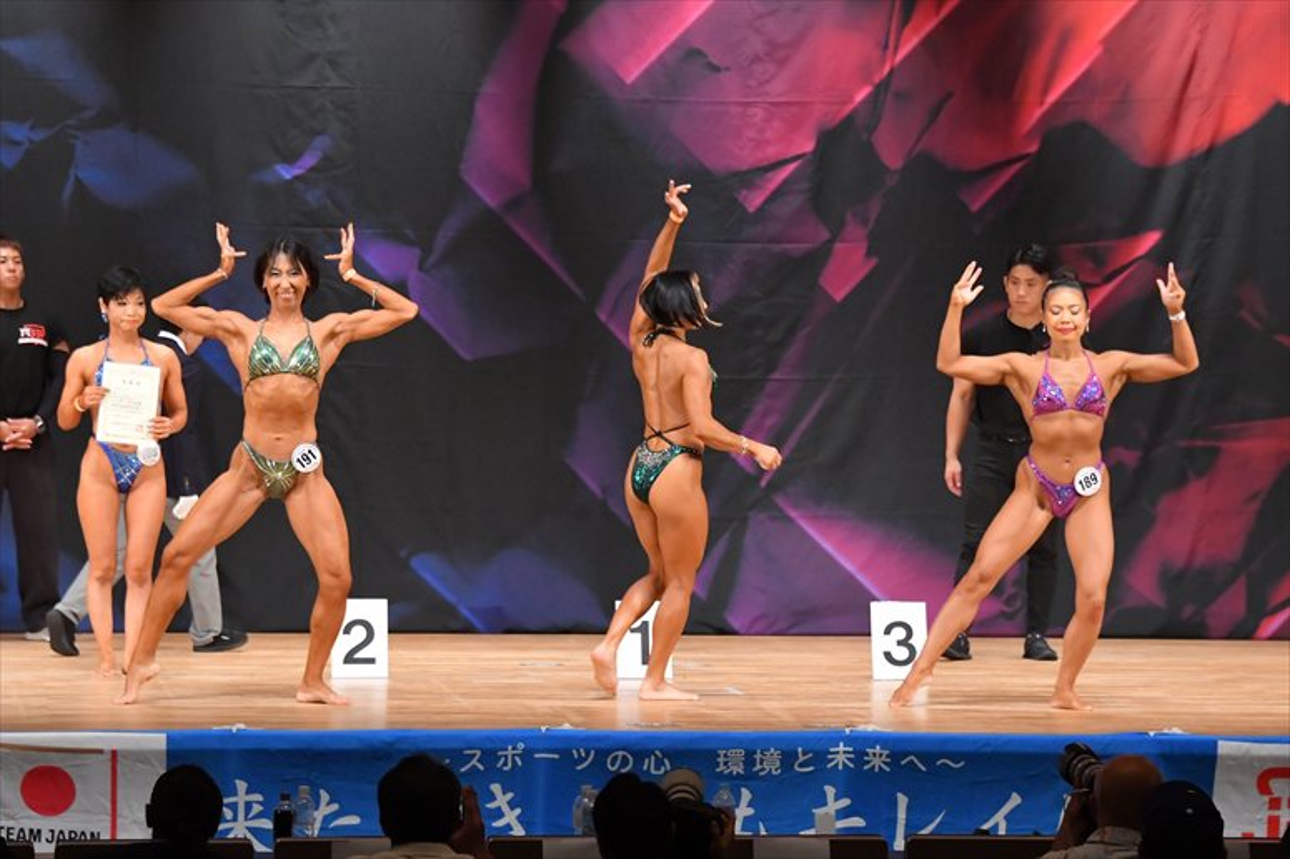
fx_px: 6017
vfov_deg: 8.2
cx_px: 645
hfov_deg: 12.2
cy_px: 430
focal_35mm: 168
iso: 6400
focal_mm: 112
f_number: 5.6
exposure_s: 1/400
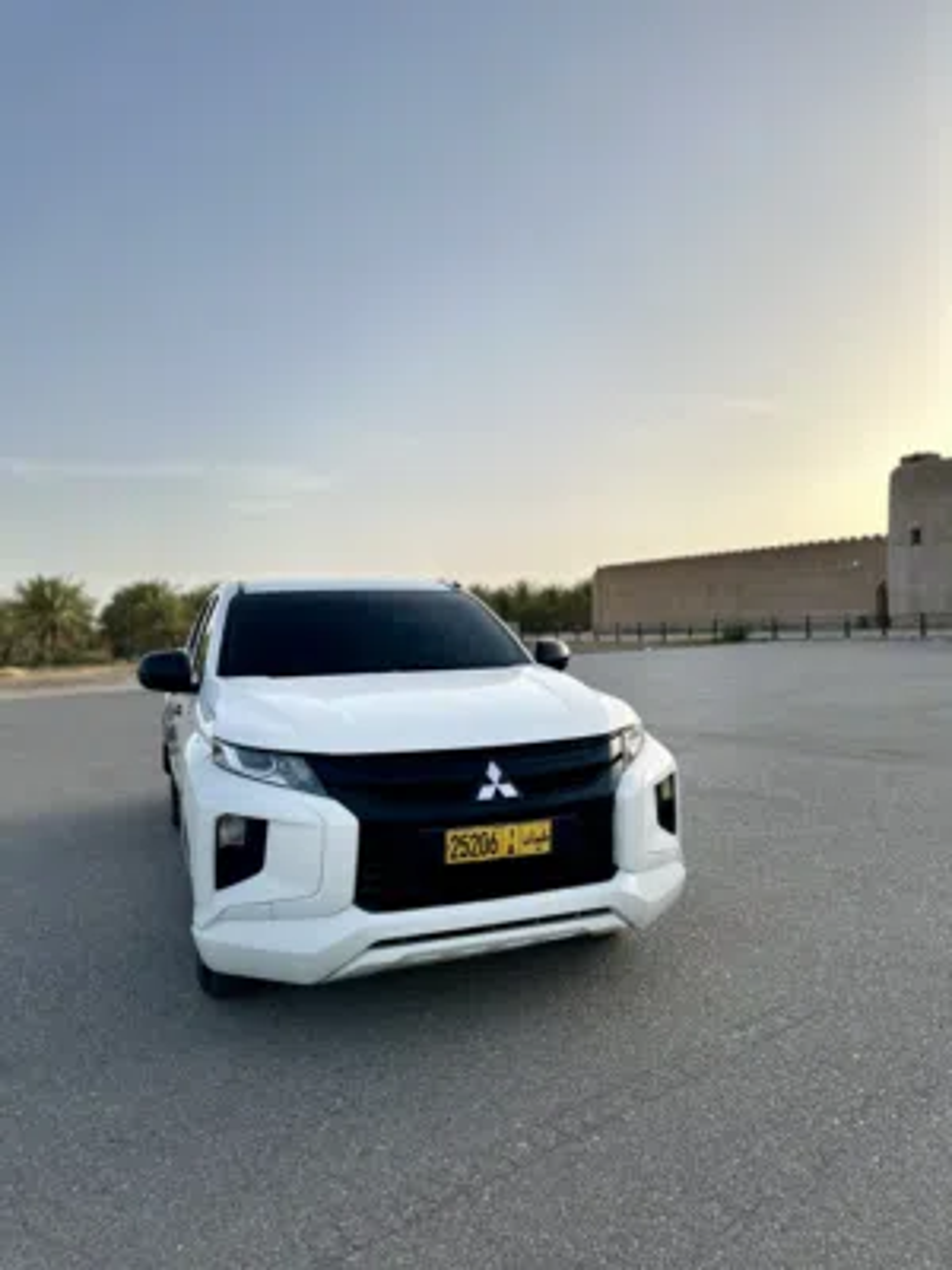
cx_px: 476
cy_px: 635
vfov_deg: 71.6
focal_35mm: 24
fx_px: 880
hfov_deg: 56.8
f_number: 1.78
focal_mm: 6.86
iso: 80
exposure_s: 1/4348
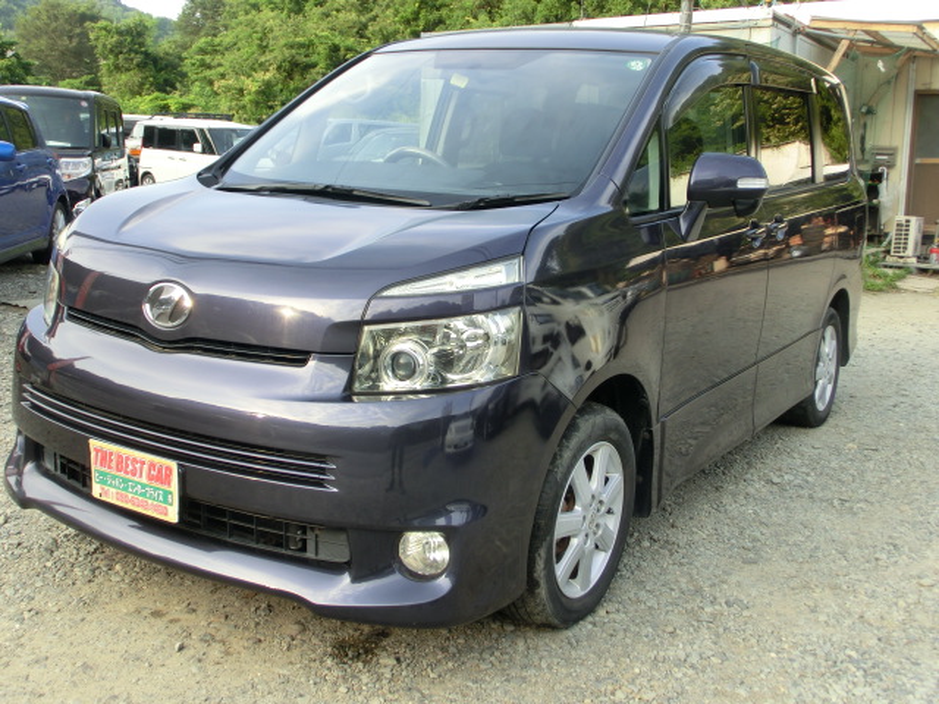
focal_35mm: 42
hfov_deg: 44.8
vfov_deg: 34.3
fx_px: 1139
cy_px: 352
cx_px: 470
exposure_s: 1/125
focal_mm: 7.38
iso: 100
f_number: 4
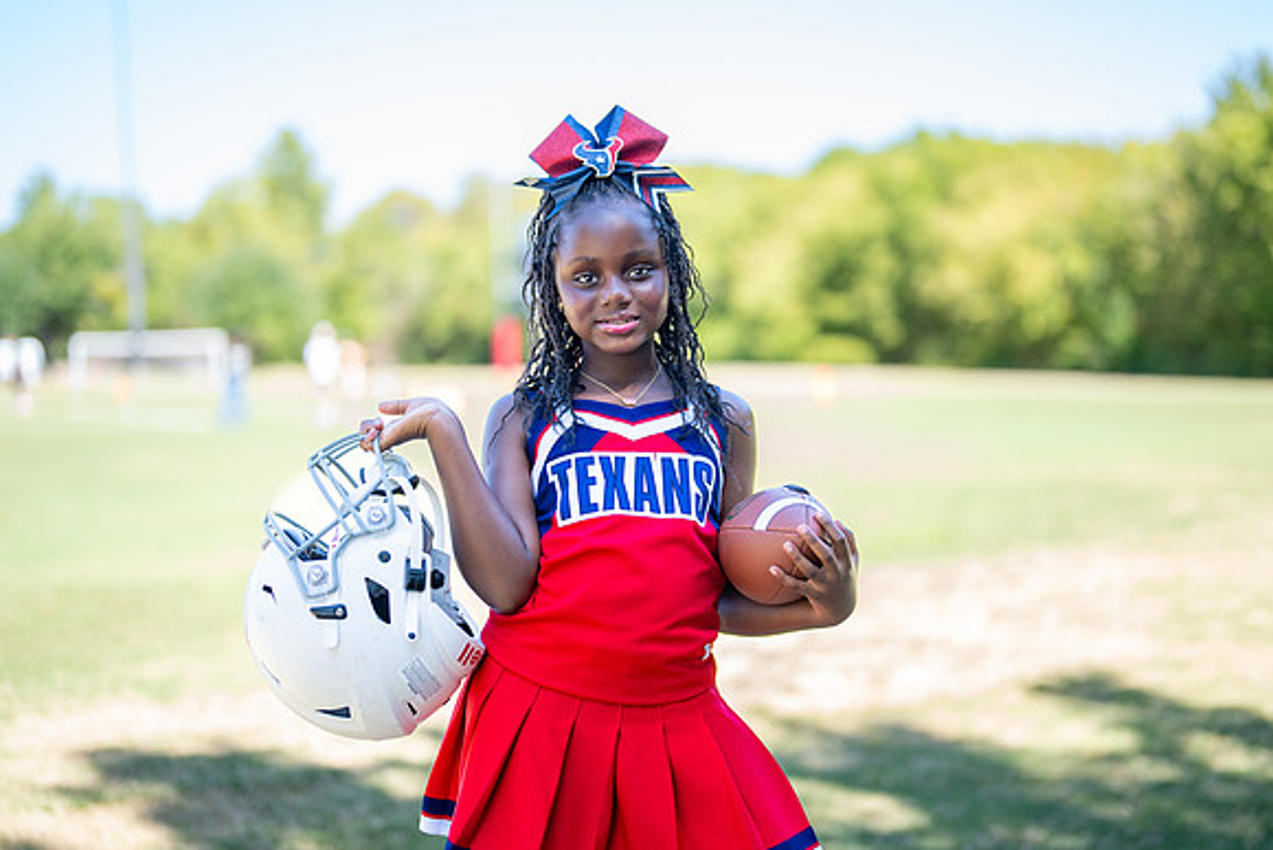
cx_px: 645
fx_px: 1965
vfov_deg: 24.4
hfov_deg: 35.9
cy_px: 429
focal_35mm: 56
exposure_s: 1/1000
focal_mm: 50
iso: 100
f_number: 1.2
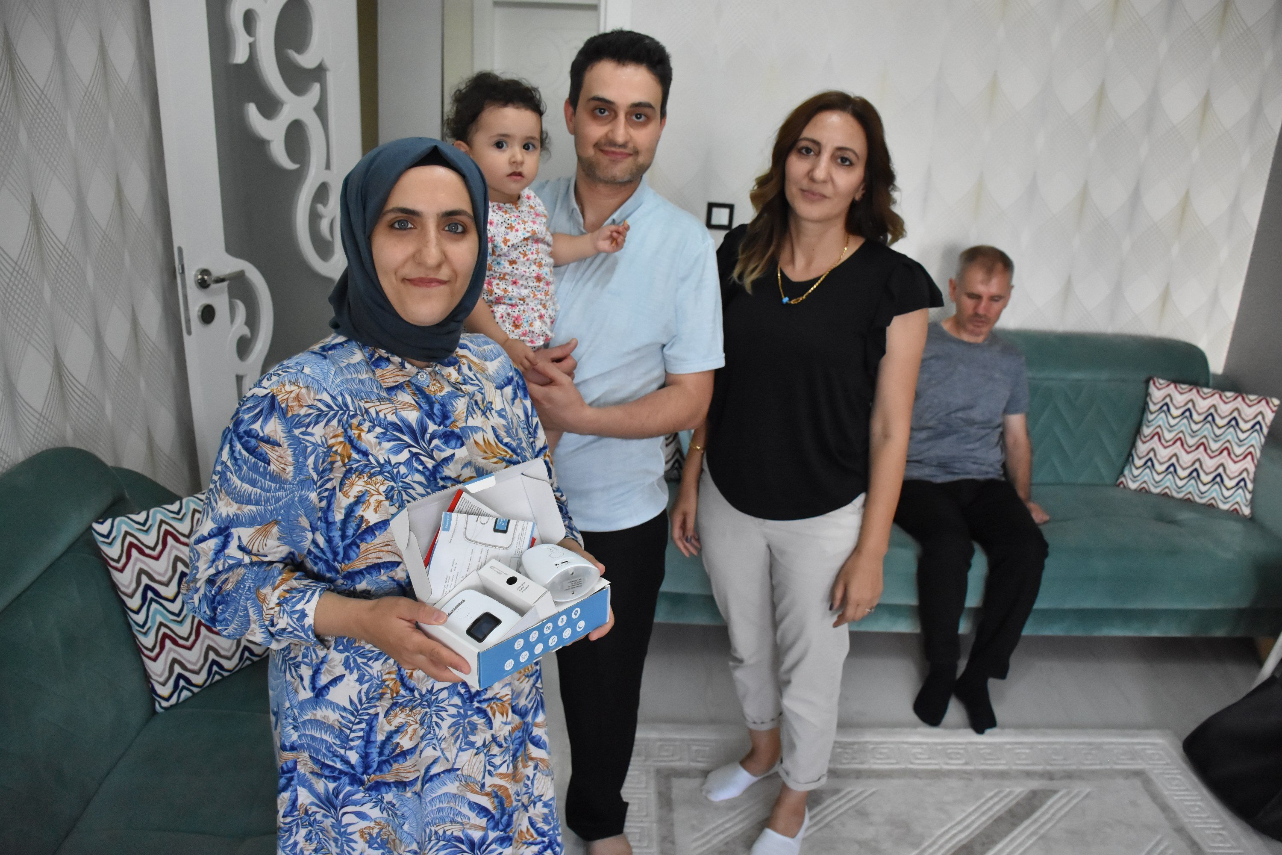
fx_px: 961
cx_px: 641
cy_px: 428
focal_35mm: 27
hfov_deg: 67.4
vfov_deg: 47.9
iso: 3200
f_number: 4
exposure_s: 1/500
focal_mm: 18
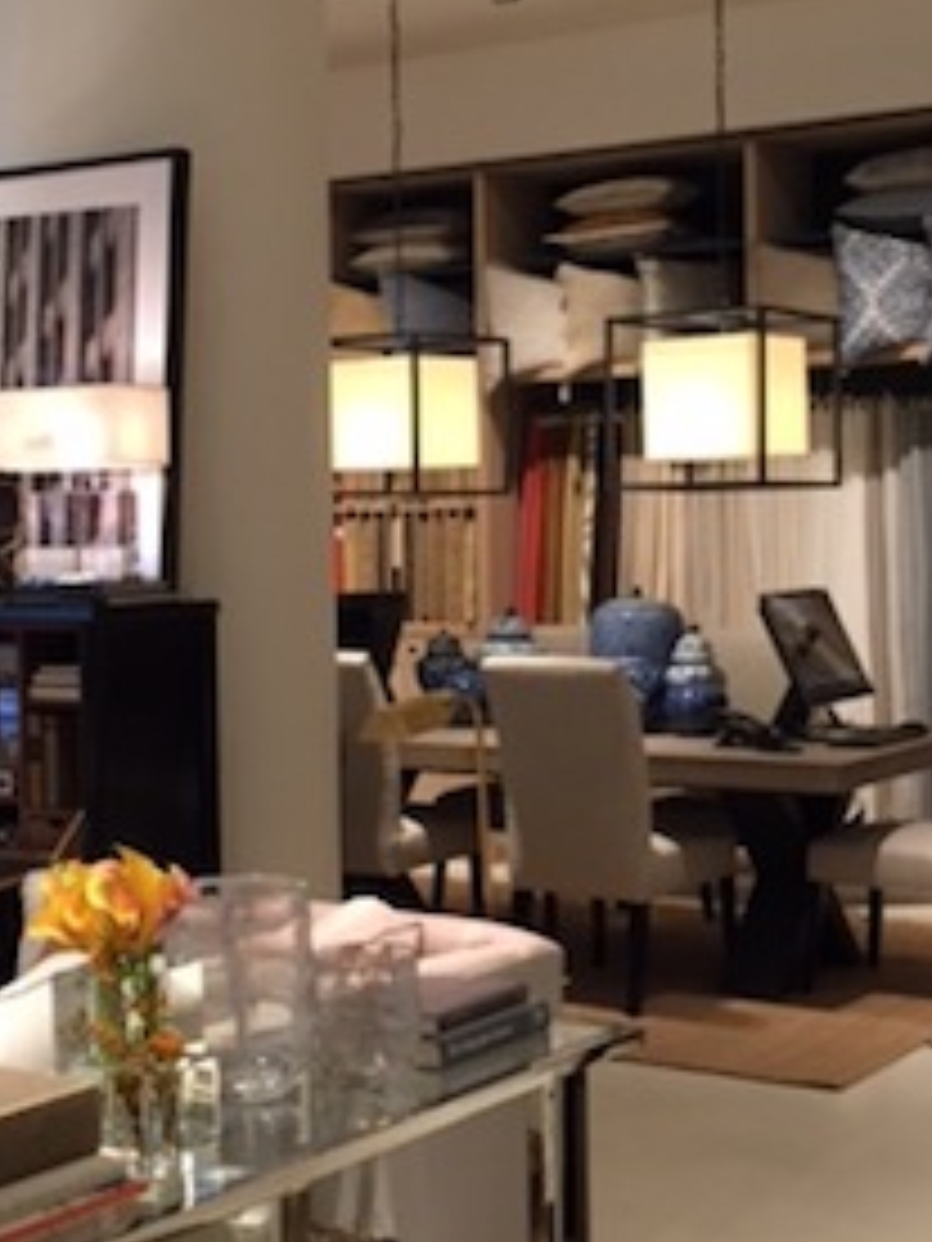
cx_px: 311
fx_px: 2262
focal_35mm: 63
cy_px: 540
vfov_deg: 30.7
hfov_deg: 23.2
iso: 64
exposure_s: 1/30
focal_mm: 4.15
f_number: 2.2
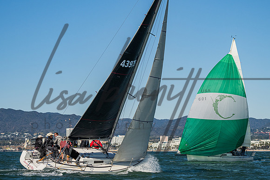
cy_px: 70
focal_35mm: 128
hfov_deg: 16.0
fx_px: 959
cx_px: 150
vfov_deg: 10.7
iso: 400
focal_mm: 100
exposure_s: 1/6400
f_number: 5.6
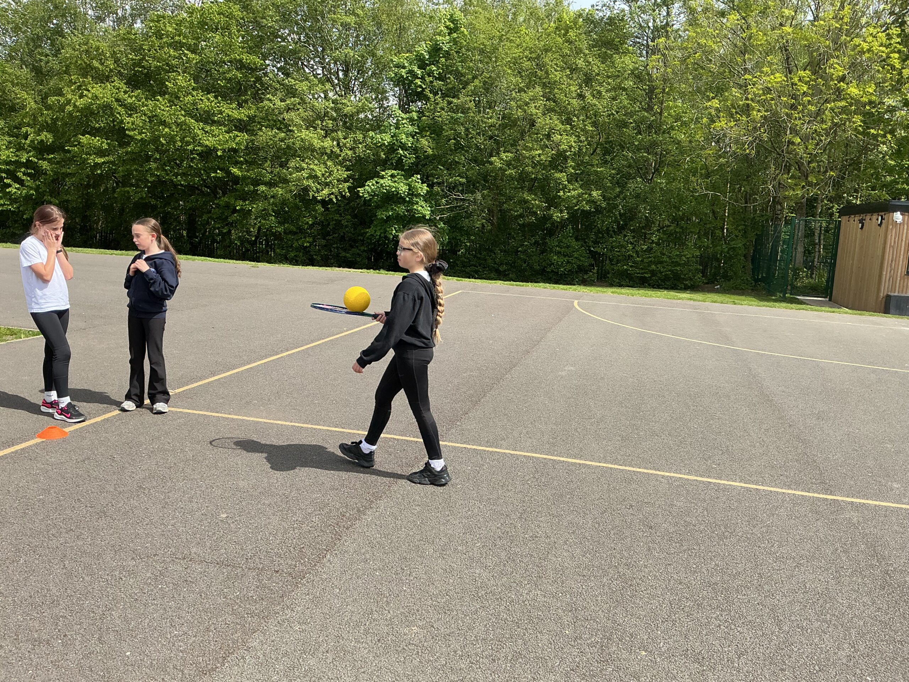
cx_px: 454
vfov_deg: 48.2
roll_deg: -2.4
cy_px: 341
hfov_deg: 61.7
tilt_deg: -10.2
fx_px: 762
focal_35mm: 29
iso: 25
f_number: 1.8
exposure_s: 1/1055
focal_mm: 3
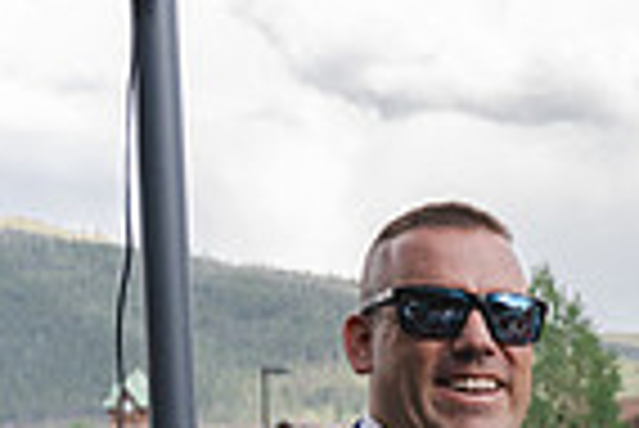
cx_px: 1048
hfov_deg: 17.3
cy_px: 601
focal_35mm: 102
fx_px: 1812
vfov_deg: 12.9
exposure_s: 1/2000
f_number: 3.2
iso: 400
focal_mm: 25
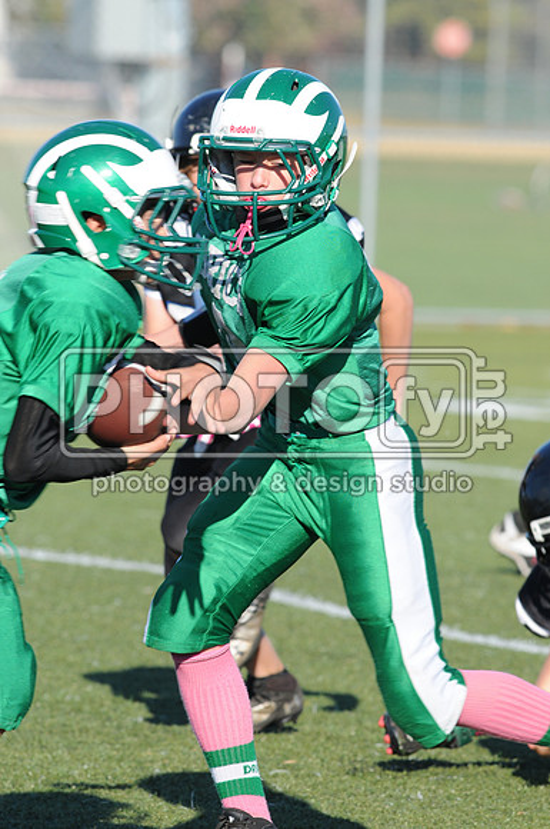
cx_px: 275
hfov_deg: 3.0
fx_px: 10343
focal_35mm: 450
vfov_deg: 4.6
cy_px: 414
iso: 200
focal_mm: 300
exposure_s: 1/500
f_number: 7.1
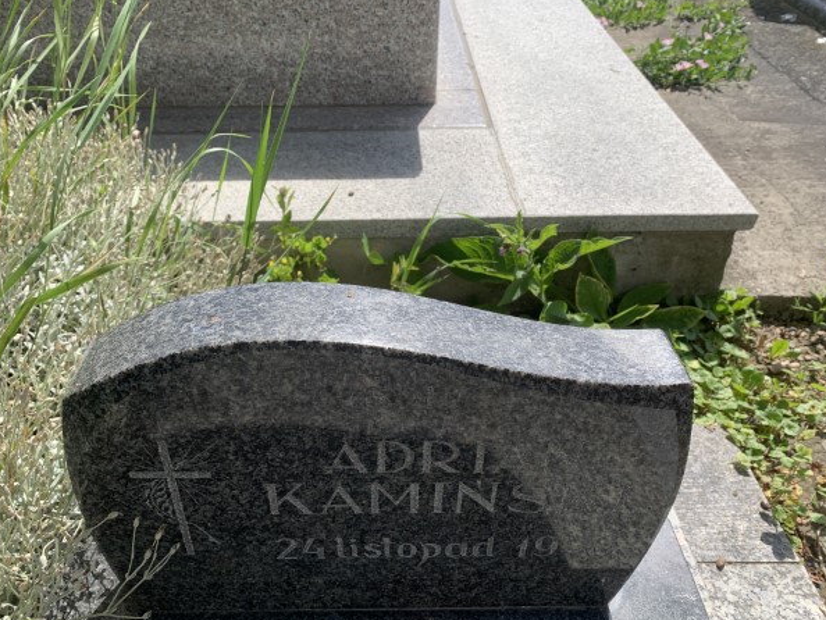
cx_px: 389
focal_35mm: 28
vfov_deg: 49.8
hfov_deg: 63.4
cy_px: 327
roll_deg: -0.6
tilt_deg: -39.1
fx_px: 668
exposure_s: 1/2208
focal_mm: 4.25
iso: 25
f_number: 1.8
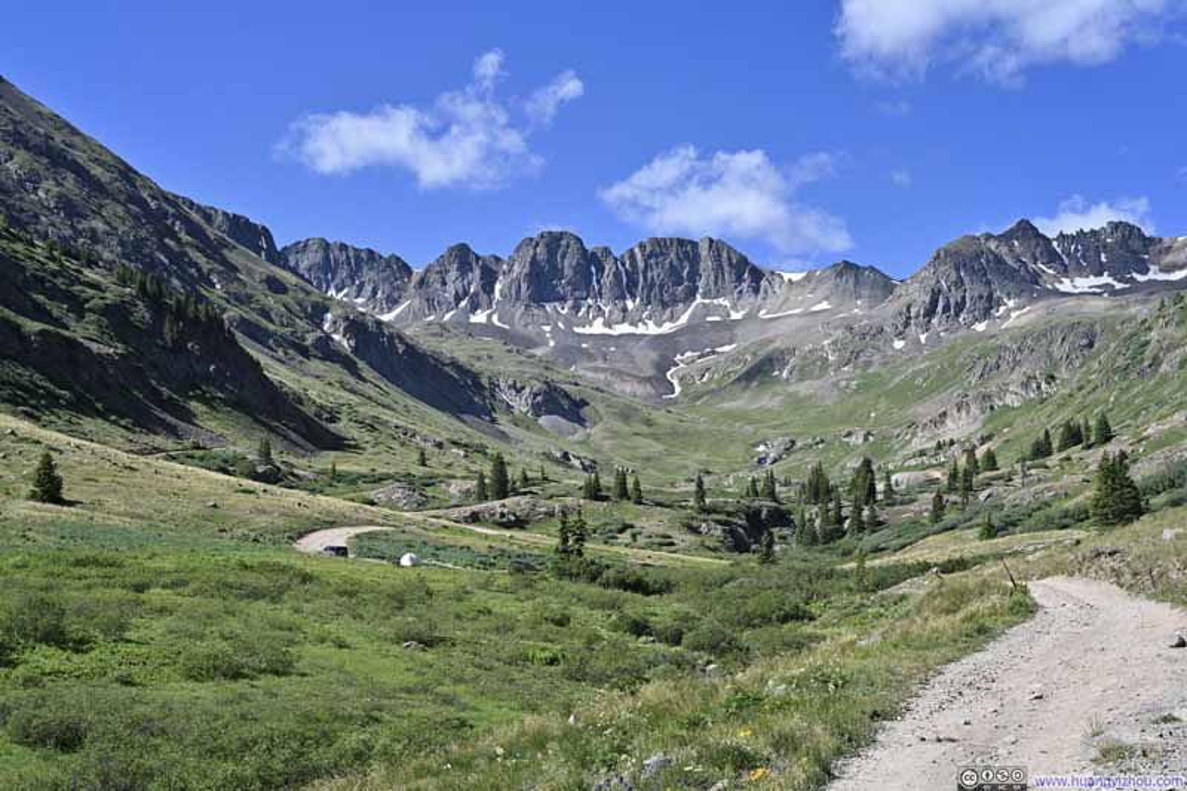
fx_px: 1648
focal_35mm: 50
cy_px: 396
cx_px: 594
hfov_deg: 39.6
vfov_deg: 27.0
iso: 64
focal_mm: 50
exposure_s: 1/320
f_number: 6.3
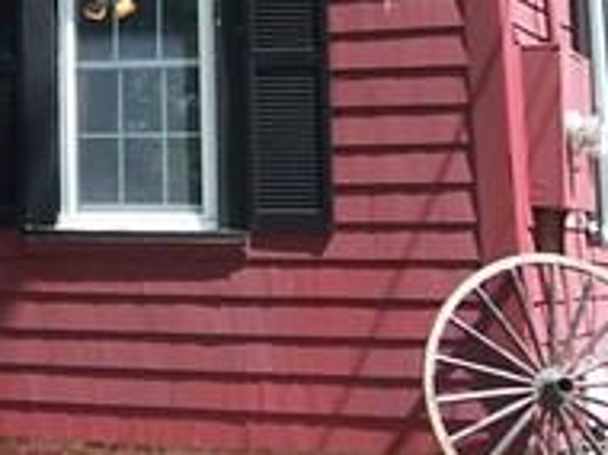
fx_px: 2175
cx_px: -240
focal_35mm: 124
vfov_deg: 11.7
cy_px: -77
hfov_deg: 15.0
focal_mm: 3.8
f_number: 2.8
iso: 50
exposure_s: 1/250
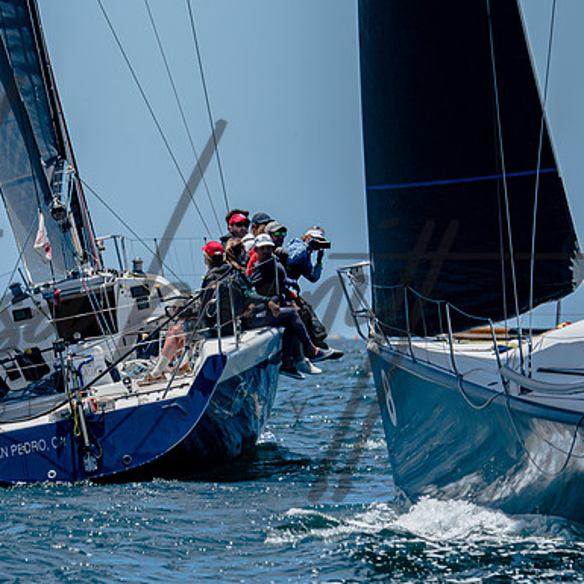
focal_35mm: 533
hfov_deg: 3.3
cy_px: 273
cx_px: 177
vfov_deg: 3.3
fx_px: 10173
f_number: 5.3
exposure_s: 1/1600
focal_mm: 240
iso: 200
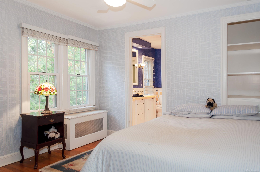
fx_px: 195
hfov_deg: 67.4
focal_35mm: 27
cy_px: 86
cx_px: 130
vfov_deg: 47.8
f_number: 4
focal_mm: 18
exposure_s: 1/60
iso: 800
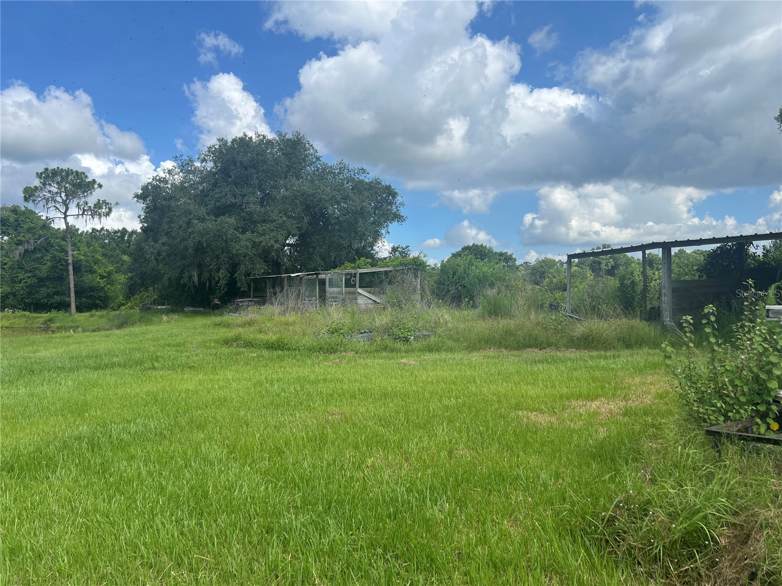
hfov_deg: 67.3
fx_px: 587
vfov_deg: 53.1
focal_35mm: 26
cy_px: 293
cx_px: 391
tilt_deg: -0.6
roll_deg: +1.2
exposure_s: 1/4444
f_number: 1.5
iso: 50
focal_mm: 5.7
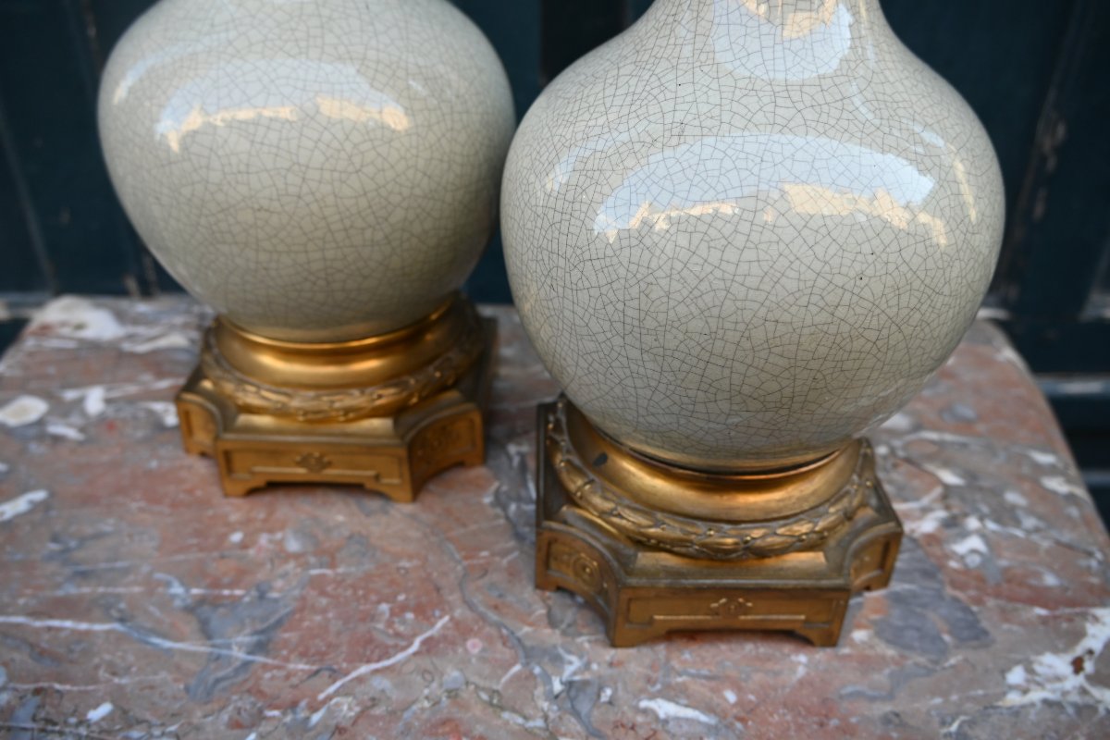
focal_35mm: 29
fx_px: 902
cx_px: 555
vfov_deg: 44.6
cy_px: 370
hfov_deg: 63.2
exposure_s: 1/250
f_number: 4
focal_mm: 19.5
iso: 400
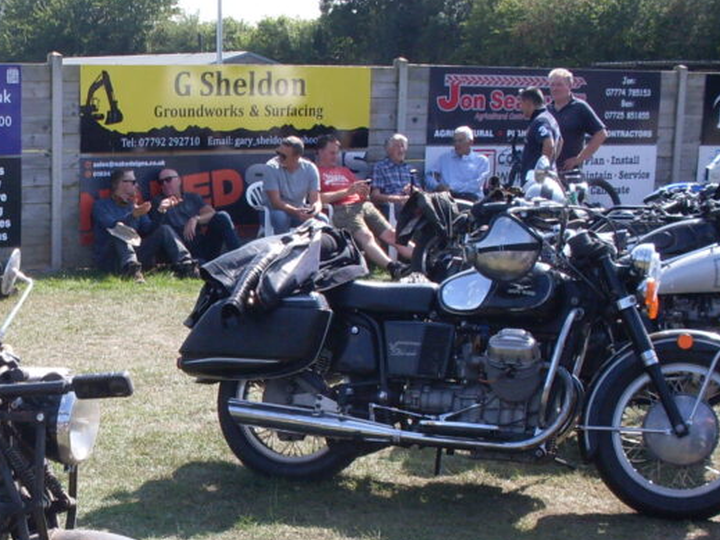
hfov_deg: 25.2
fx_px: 1560
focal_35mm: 75
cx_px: 67
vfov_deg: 19.3
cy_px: 469
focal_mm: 6.3
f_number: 8.4
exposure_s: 1/125
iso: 80
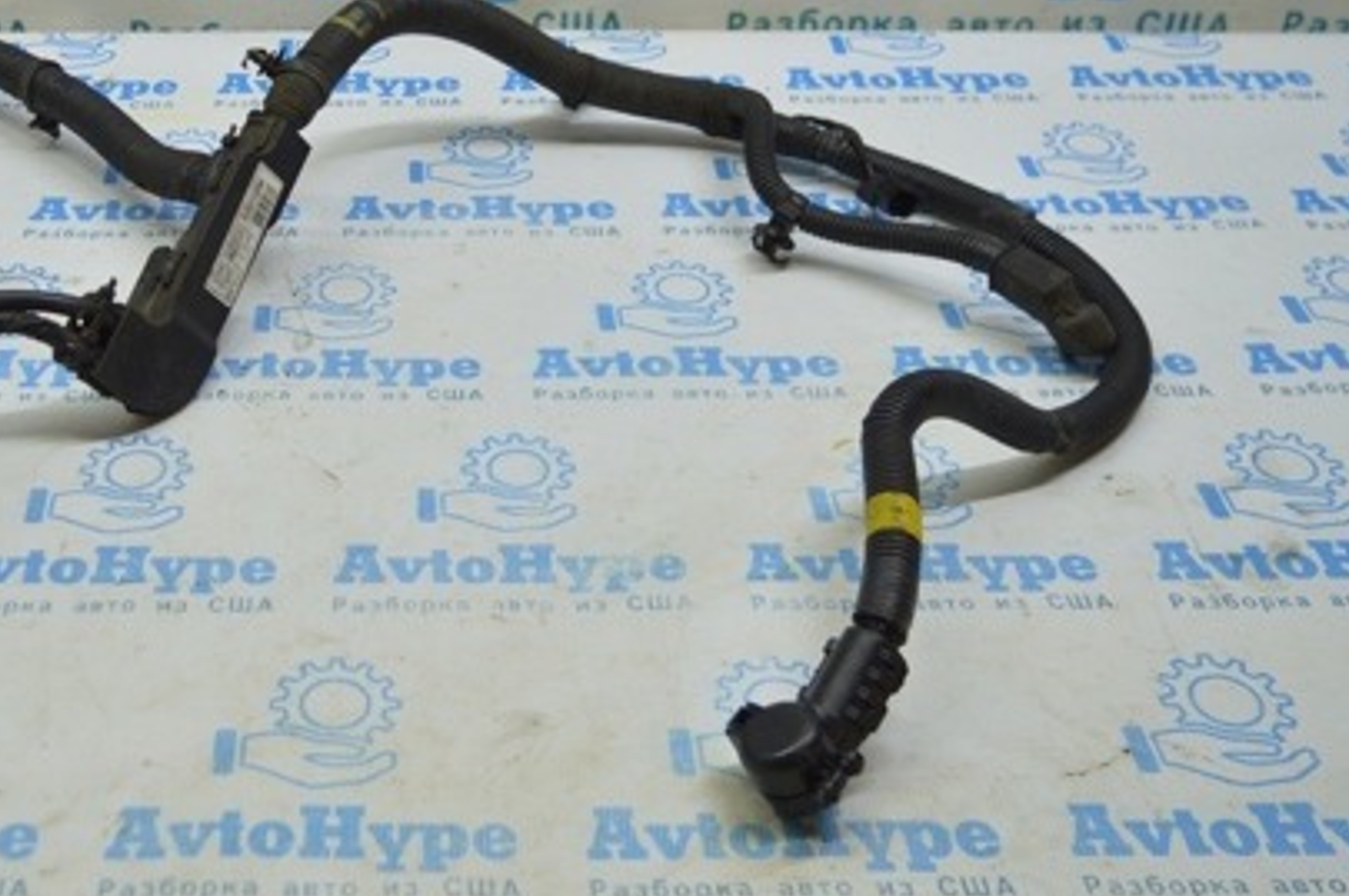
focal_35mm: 50
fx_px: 1863
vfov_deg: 26.9
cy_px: 298
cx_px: 293
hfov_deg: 38.5
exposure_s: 1/100
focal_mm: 21
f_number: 3.8
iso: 400
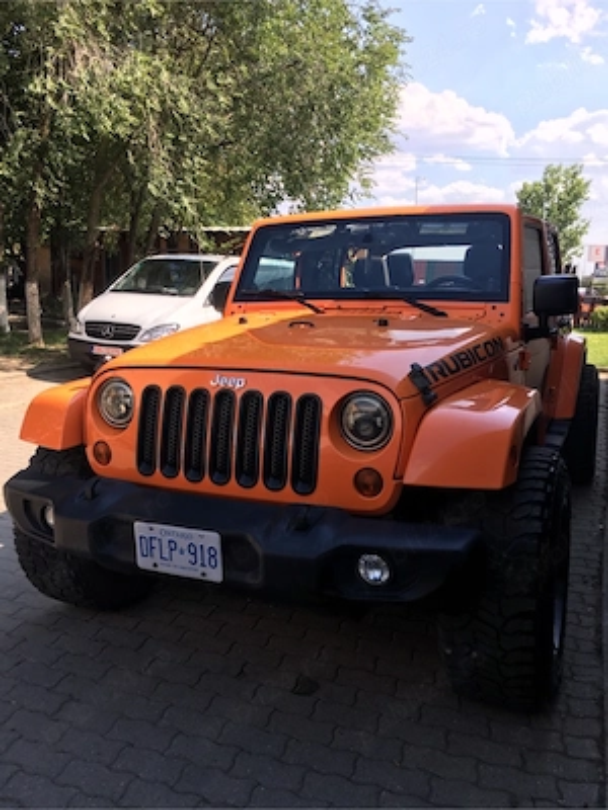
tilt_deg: -9.8
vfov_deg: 61.7
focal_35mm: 29
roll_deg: -1.7
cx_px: 304
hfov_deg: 48.2
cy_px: 405
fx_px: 679
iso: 25
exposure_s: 1/541
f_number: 2.2
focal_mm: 4.15
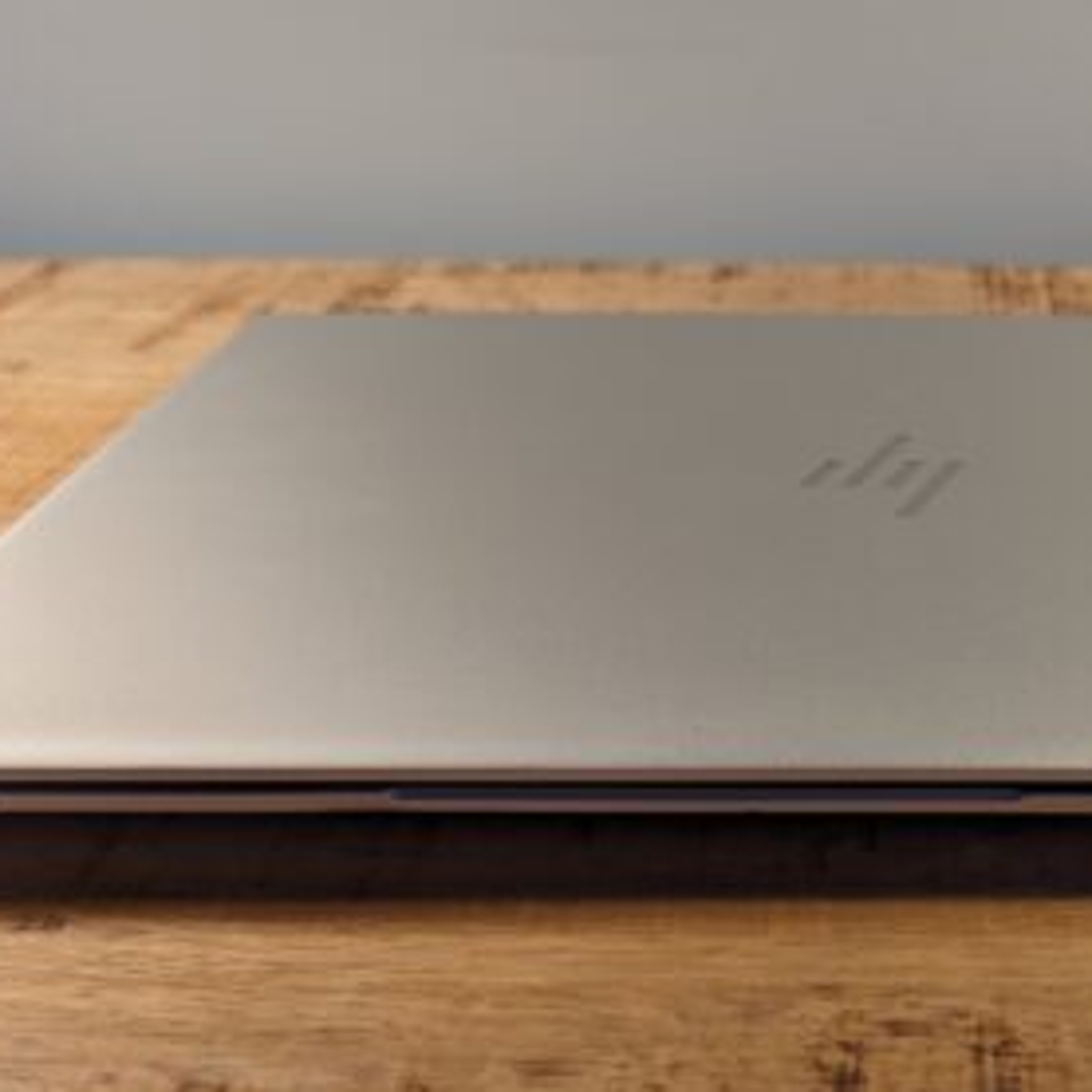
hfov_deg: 35.1
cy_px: 733
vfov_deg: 36.4
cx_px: 942
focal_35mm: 46
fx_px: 1642
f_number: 1.68
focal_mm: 6.9
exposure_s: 1/33.3
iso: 31
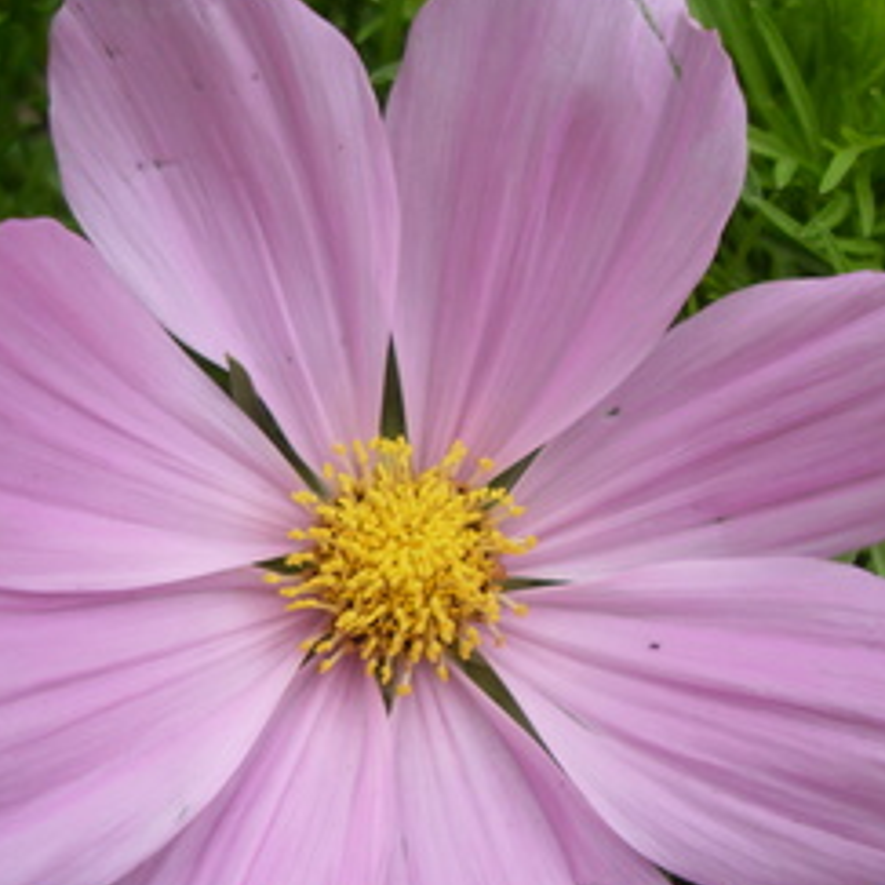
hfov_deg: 30.6
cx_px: 441
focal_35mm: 56
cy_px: 579
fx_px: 1620
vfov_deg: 30.4
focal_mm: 6.3
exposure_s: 1/90
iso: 80
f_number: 7
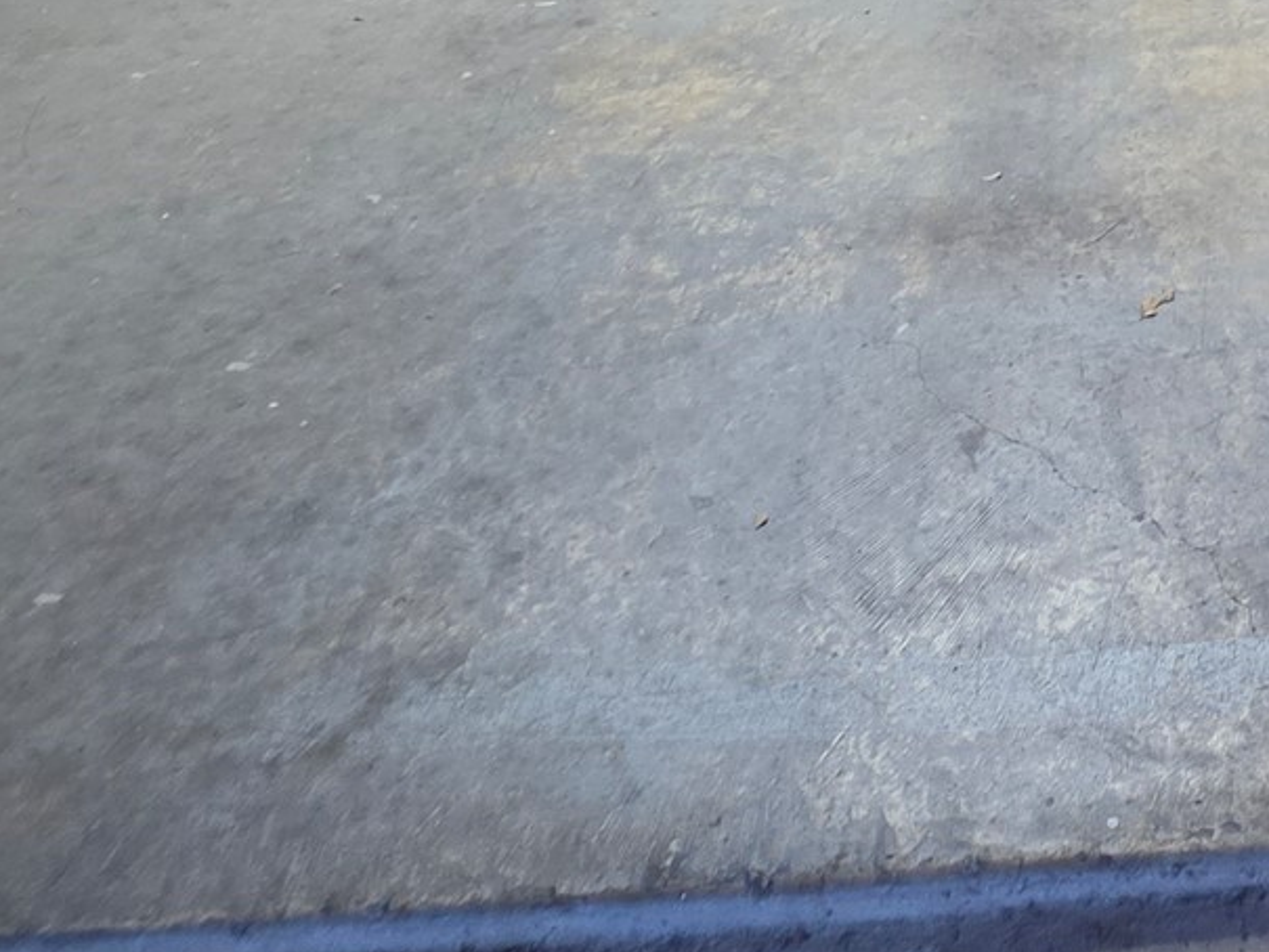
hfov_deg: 37.7
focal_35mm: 44
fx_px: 1613
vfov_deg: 25.4
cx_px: 1307
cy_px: -449
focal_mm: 2.2
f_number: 1.9
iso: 160
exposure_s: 1/60
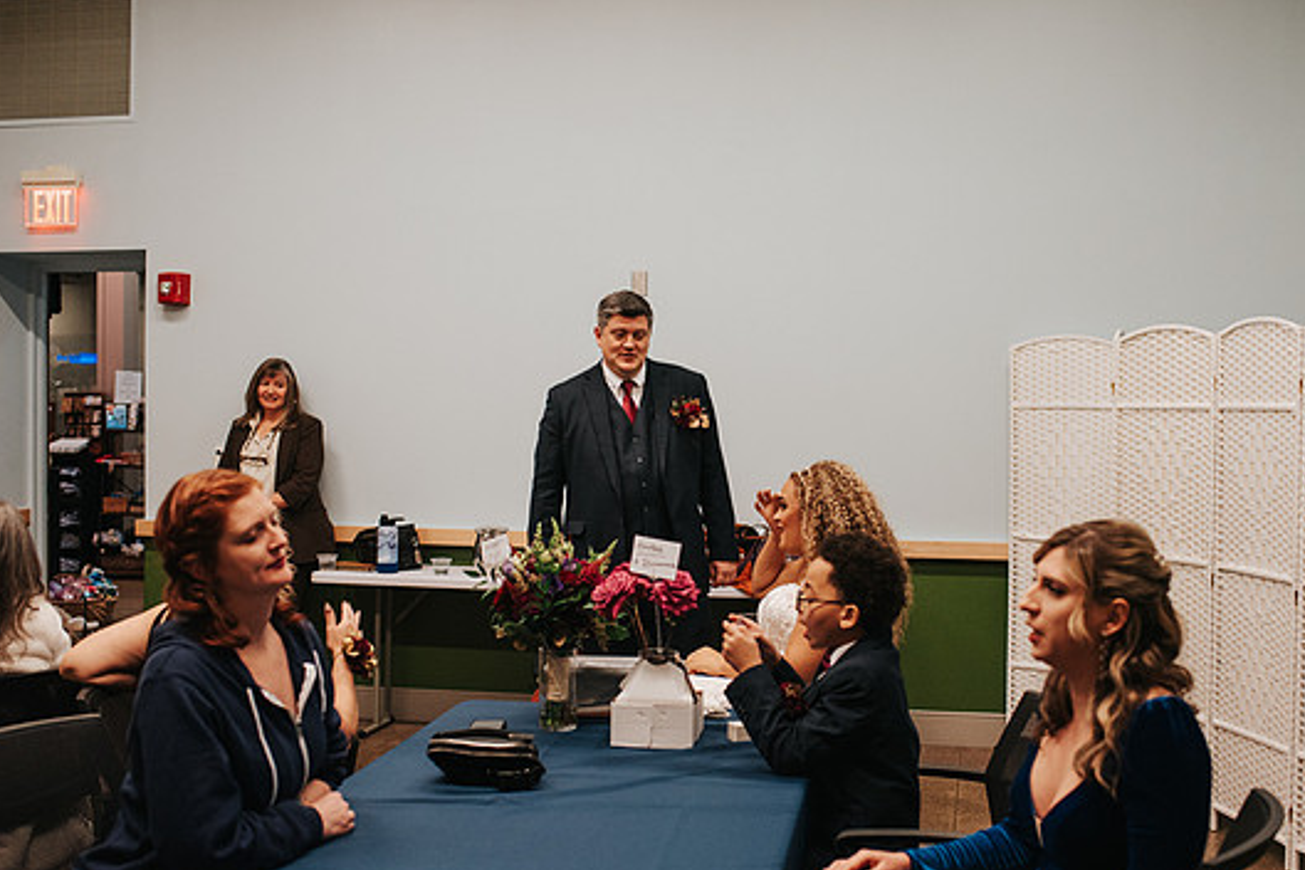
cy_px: 442
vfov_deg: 31.2
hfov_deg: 45.4
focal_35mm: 43
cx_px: 708
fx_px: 1559
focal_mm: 35
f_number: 2.8
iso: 1000
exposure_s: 1/200
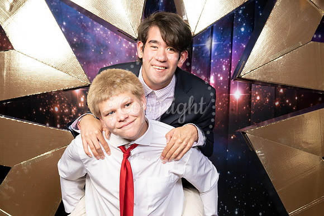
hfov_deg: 35.6
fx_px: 504
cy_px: 108
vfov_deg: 24.2
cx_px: 162
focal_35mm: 56
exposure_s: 1/160
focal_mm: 56
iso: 320
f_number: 9
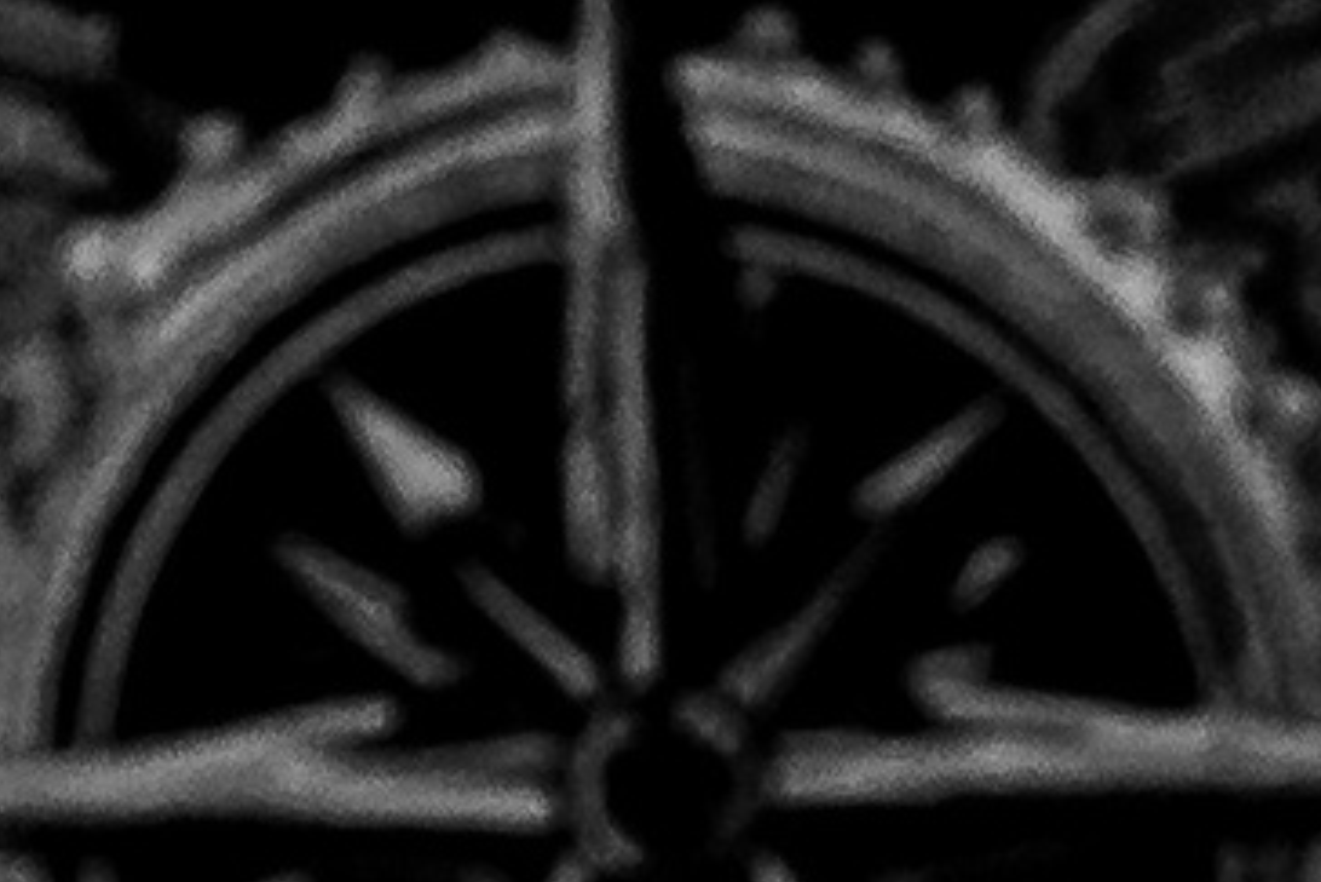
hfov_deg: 3.8
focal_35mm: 535
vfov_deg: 2.6
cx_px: -906
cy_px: 688
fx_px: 19638
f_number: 5
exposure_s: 1/4000
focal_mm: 38
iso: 1250
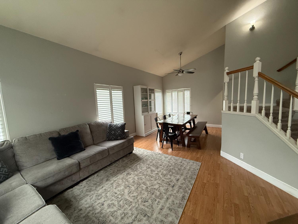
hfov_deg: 102.1
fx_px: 121
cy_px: 112
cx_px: 149
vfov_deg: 85.7
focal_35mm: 14
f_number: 2.2
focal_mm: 2.22
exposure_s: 1/120
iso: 250
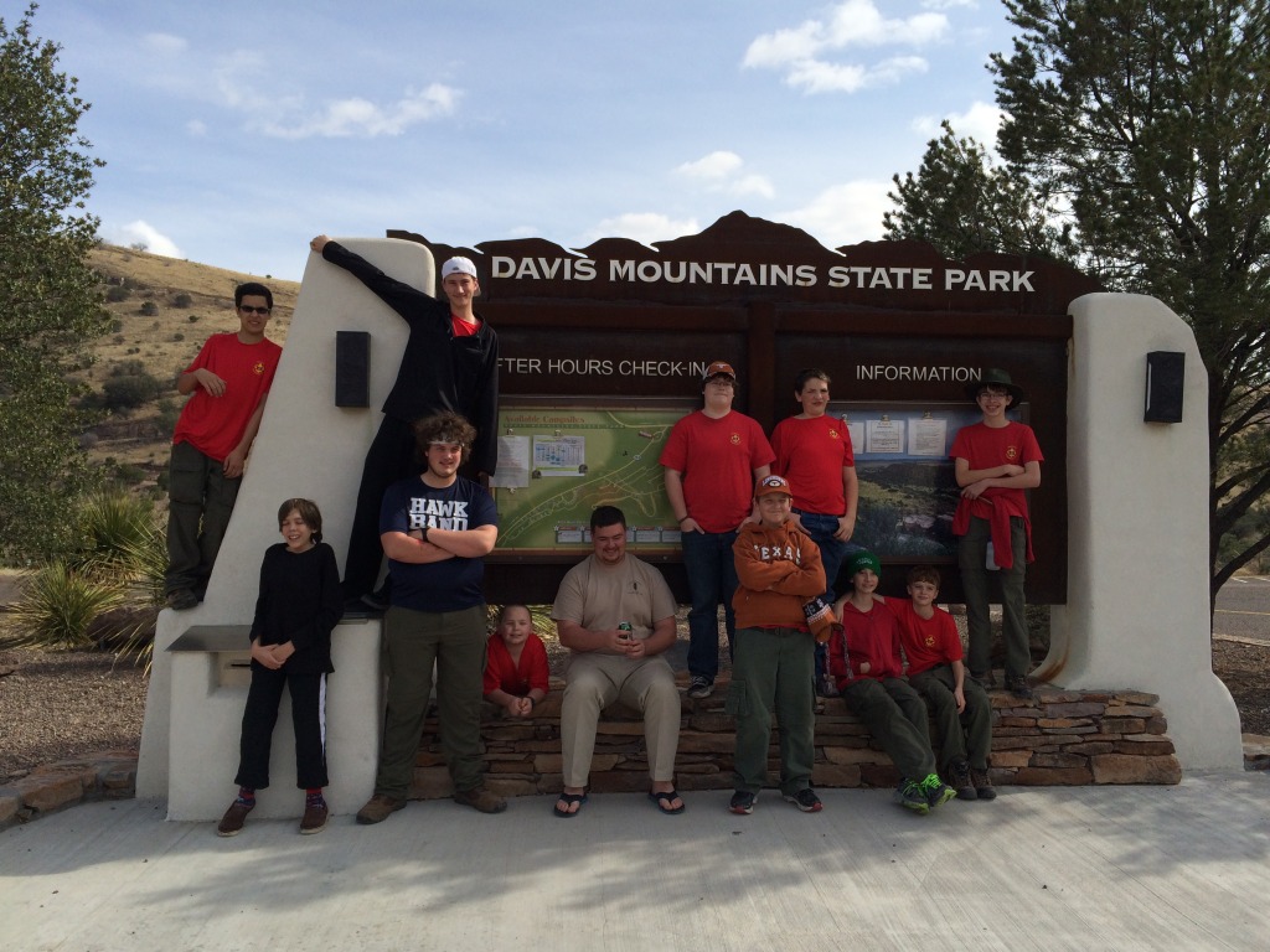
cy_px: 476
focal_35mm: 29
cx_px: 635
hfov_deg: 61.7
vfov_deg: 48.2
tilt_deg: +1.0
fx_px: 1064
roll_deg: +0.2
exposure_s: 1/2564
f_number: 2.2
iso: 32
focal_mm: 4.15
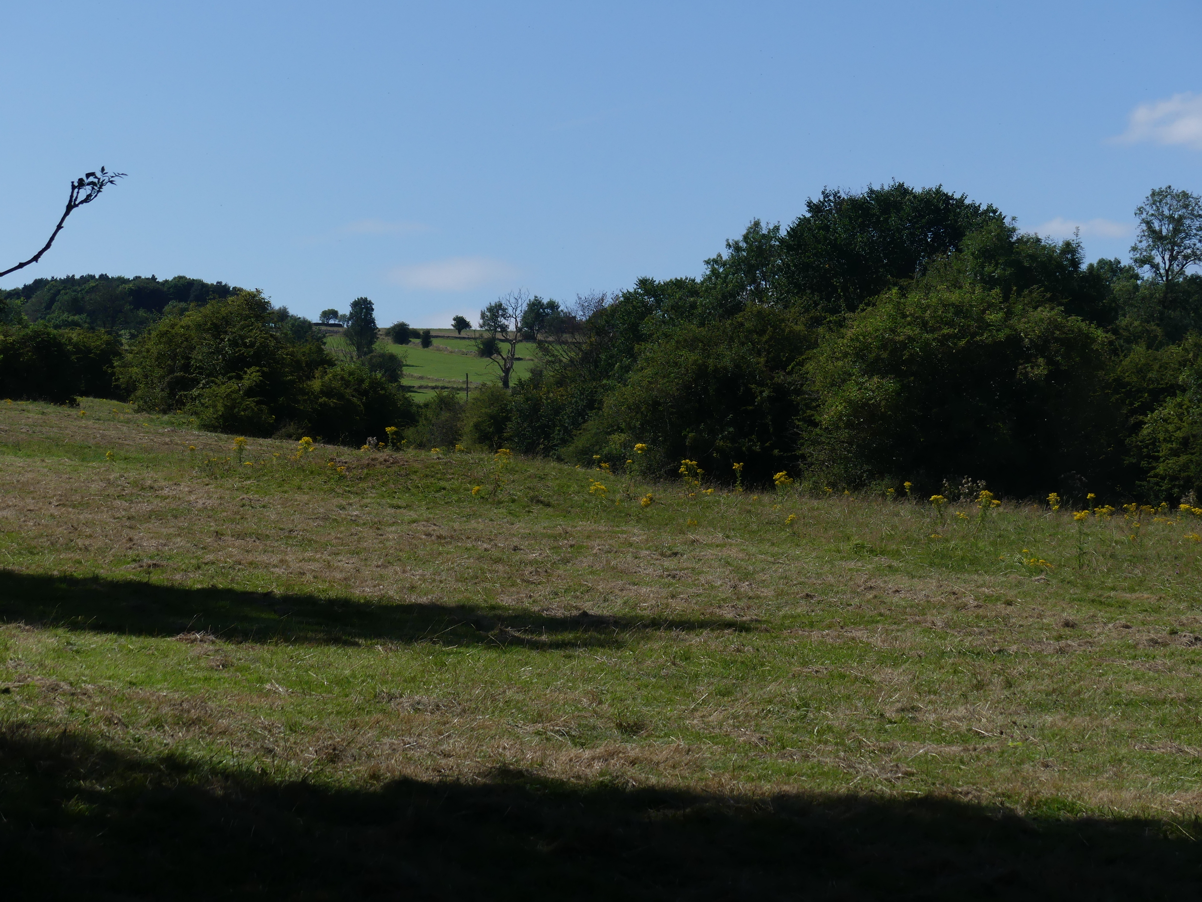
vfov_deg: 12.8
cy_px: 451
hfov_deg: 17.0
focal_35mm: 116
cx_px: 601
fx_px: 4028
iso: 100
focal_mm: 20.9
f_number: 4
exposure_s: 1/1600
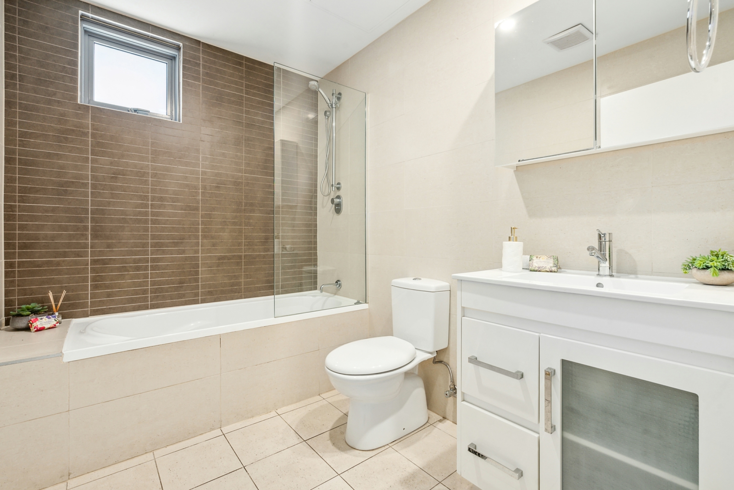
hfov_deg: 96.7
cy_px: 245
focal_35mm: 16
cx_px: 367
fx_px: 326
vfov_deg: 73.8
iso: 400
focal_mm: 16
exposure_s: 1/8
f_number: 11
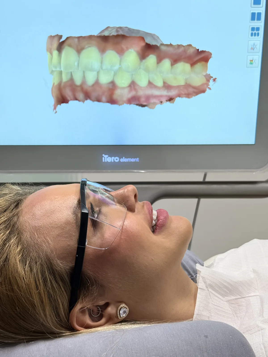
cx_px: 134
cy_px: 178
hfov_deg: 30.3
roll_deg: -0.3
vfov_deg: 39.7
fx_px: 495
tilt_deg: -13.7
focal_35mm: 48
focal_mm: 6.76
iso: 160
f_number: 1.78
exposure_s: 1/120
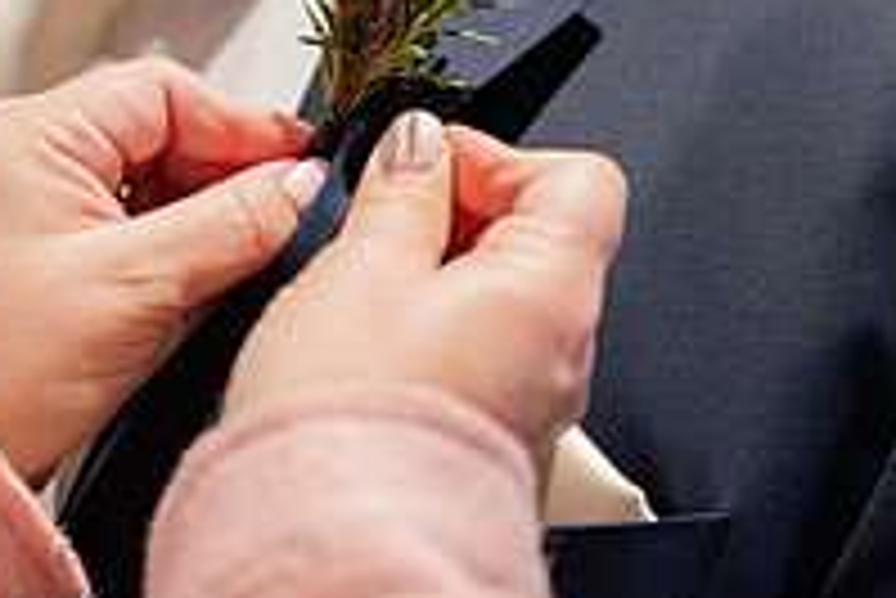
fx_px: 2540
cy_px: 169
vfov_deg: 13.4
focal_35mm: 102
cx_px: 90
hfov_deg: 19.6
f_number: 1.4
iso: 160
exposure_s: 1/50
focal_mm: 35
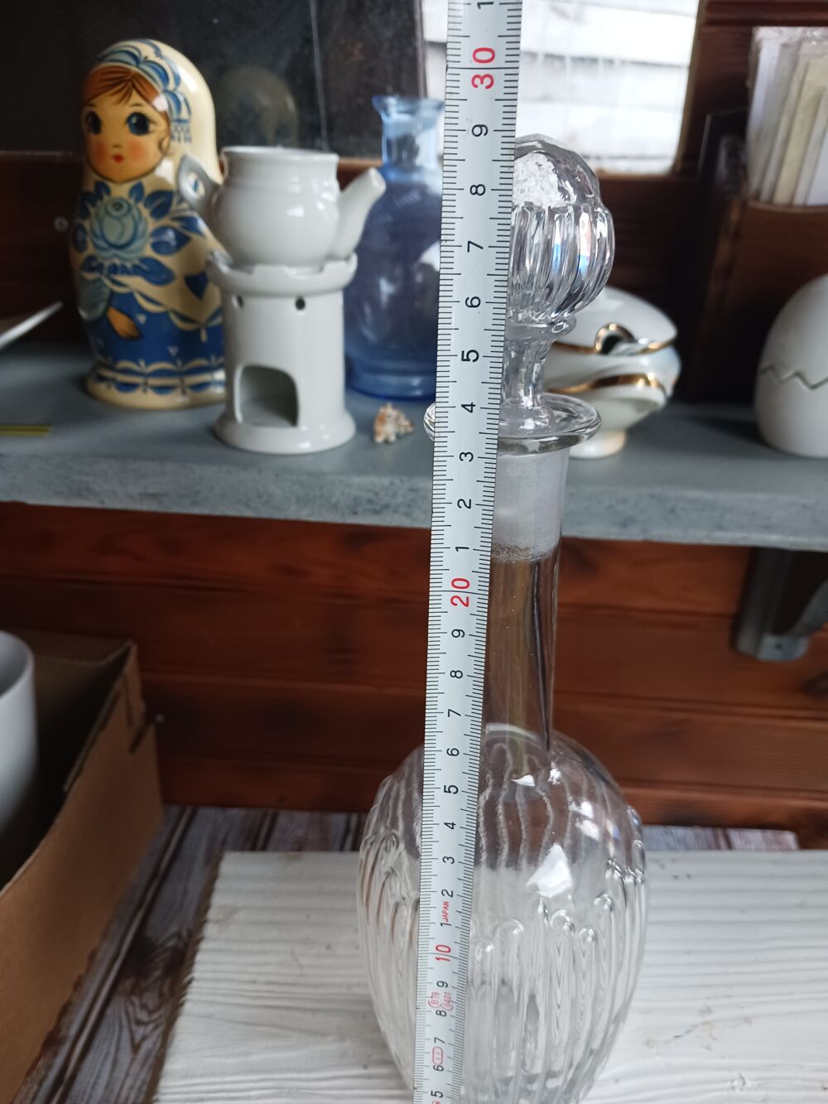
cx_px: 414
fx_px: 861
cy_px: 552
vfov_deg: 65.3
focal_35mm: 27
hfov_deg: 51.4
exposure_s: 1/33.3
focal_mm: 4
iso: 200
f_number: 1.8
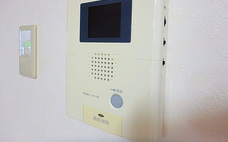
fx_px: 143
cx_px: 115
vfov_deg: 52.7
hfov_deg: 77.1
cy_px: 58
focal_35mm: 23
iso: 800
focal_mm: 3.7
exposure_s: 1/30
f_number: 3.5
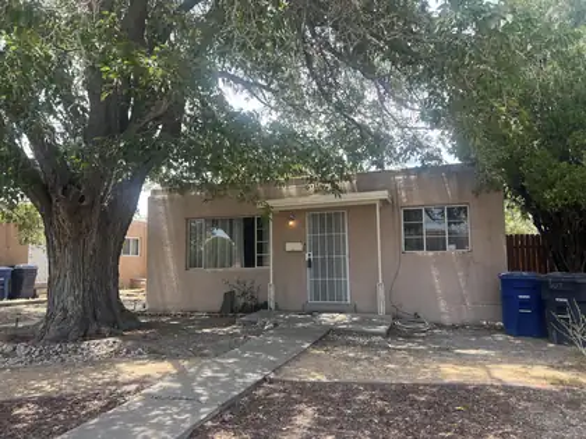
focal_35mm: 26
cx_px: 293
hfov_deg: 67.3
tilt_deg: +5.5
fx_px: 440
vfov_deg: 53.1
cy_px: 220
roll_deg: +1.0
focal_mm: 5.7
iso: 50
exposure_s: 1/662
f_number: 1.5
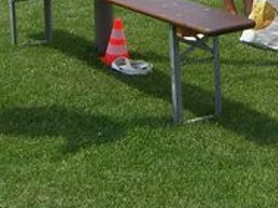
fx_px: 1034
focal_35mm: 129
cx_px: 282
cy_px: -75
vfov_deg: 11.1
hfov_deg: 15.0
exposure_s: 1/800
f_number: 6.4
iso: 100
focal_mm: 7.8
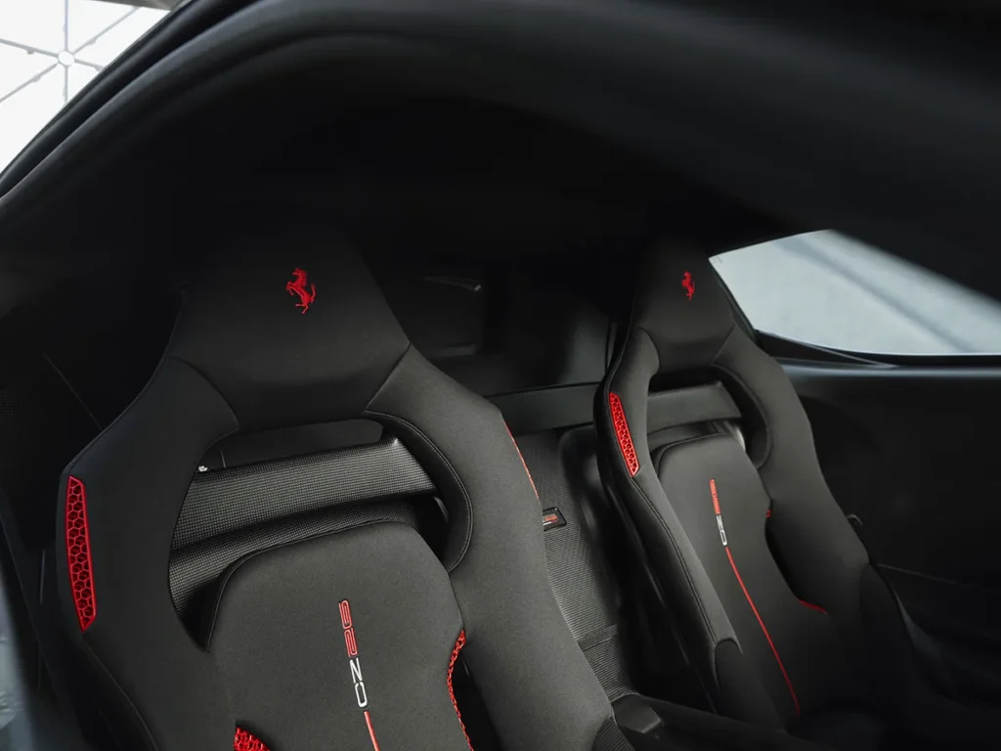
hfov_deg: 61.7
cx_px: 500
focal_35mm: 29
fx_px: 839
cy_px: 376
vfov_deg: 48.2
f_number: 9
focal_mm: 36.2
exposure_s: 1/200
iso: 2500
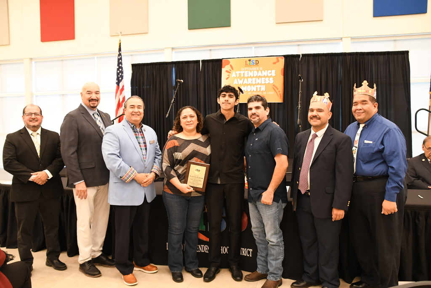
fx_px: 371
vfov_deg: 42.3
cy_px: 144
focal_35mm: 31
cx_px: 216
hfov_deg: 60.3
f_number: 5.6
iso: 1600
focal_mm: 21
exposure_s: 1/100
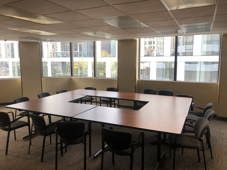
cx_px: 114
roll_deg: -0.2
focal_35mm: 28
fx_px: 184
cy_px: 85
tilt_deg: -5.7
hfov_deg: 63.4
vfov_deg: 49.7
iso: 25
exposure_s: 1/30
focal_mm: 4
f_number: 1.8
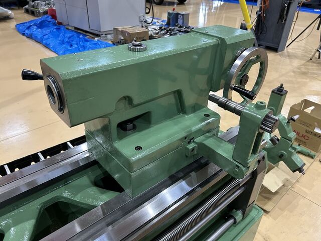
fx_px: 241
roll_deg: -1.6
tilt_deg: -31.6
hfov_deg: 67.3
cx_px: 160
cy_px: 120
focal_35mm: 26
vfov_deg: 53.1
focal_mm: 5.7
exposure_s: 1/60
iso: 250
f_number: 1.5
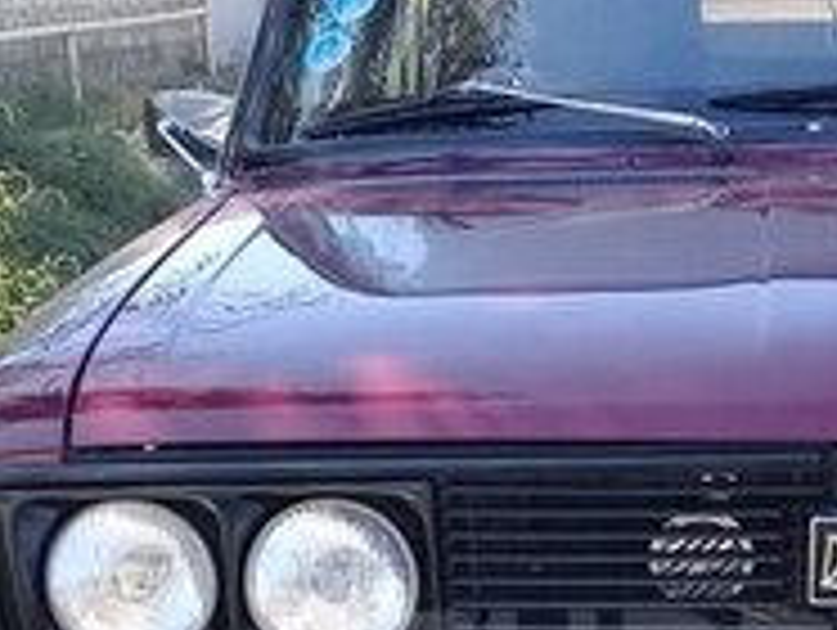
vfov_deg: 13.3
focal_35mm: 110
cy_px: 677
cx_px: 832
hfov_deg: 17.5
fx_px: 2663
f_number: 2.2
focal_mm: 3.3
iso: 50
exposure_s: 1/280
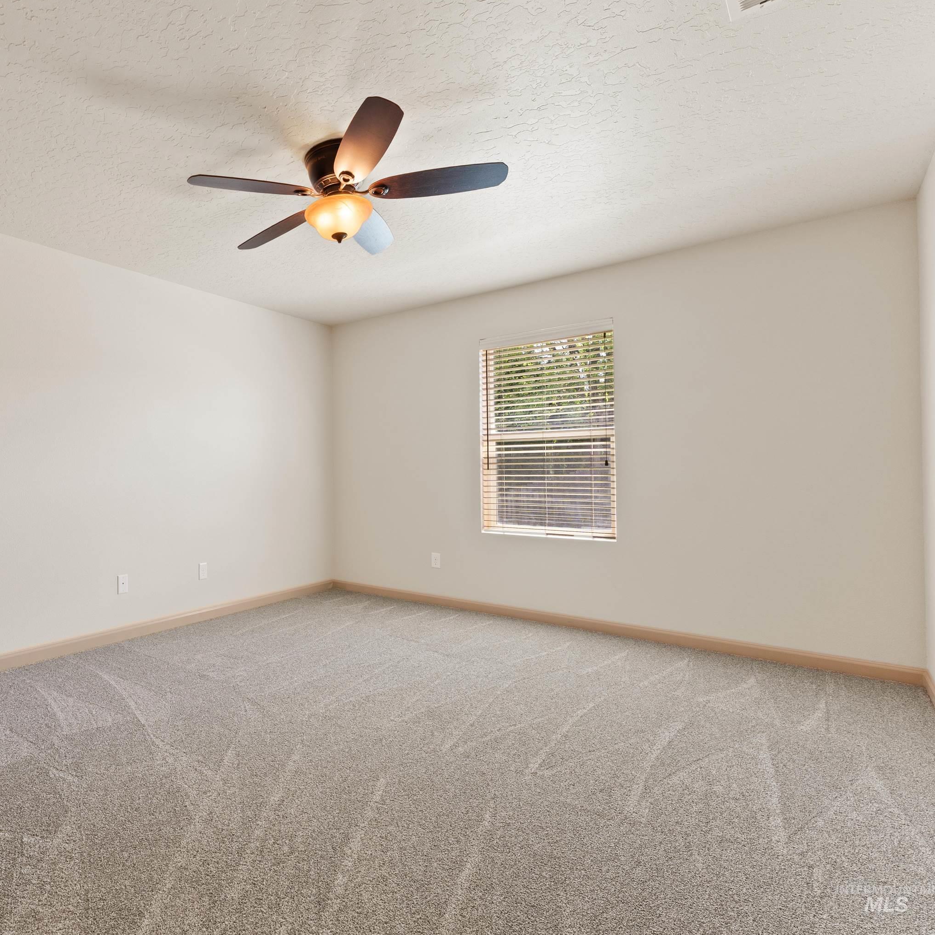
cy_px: 466
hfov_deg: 75.0
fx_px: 550
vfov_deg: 80.7
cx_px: 235
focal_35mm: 18
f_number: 7.1
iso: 400
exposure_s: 1/4
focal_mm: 14
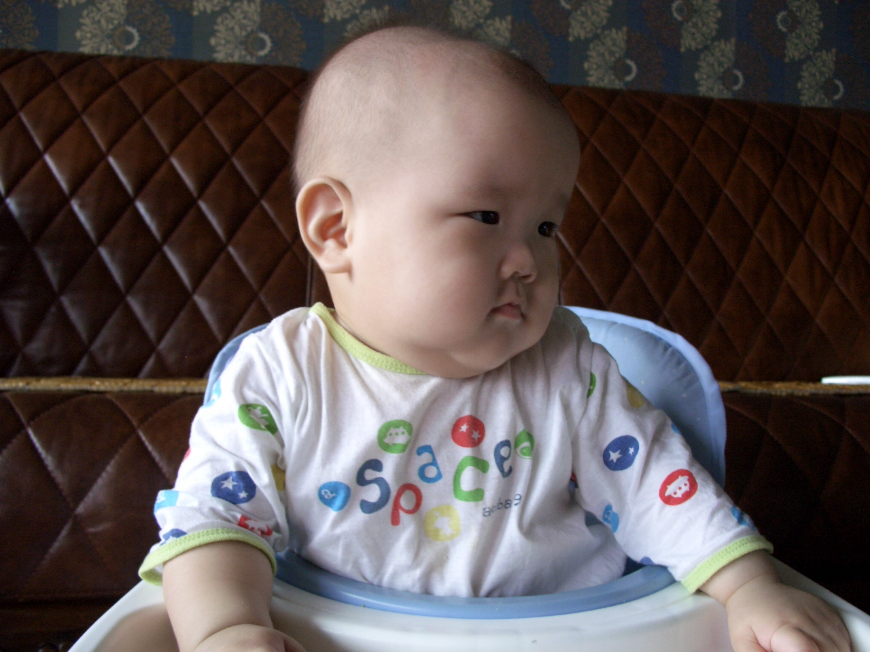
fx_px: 829
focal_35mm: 33
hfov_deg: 55.4
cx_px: 435
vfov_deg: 42.9
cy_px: 326
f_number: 2.8
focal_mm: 7.1
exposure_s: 1/100
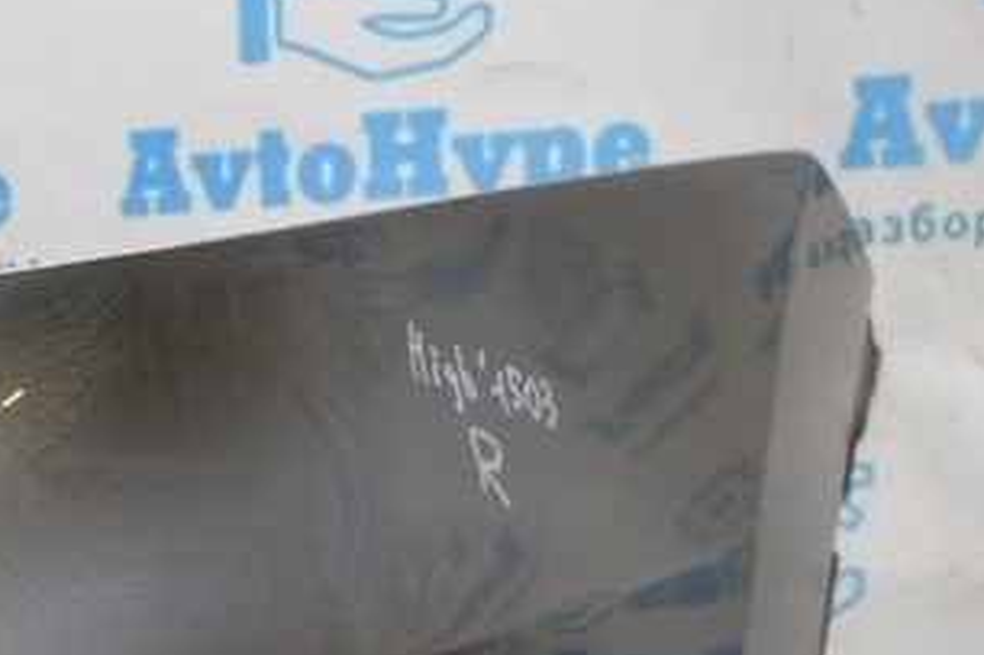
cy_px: 953
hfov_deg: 18.5
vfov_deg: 12.4
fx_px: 2887
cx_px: -136
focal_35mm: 106
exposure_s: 1/60
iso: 400
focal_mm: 21
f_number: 4
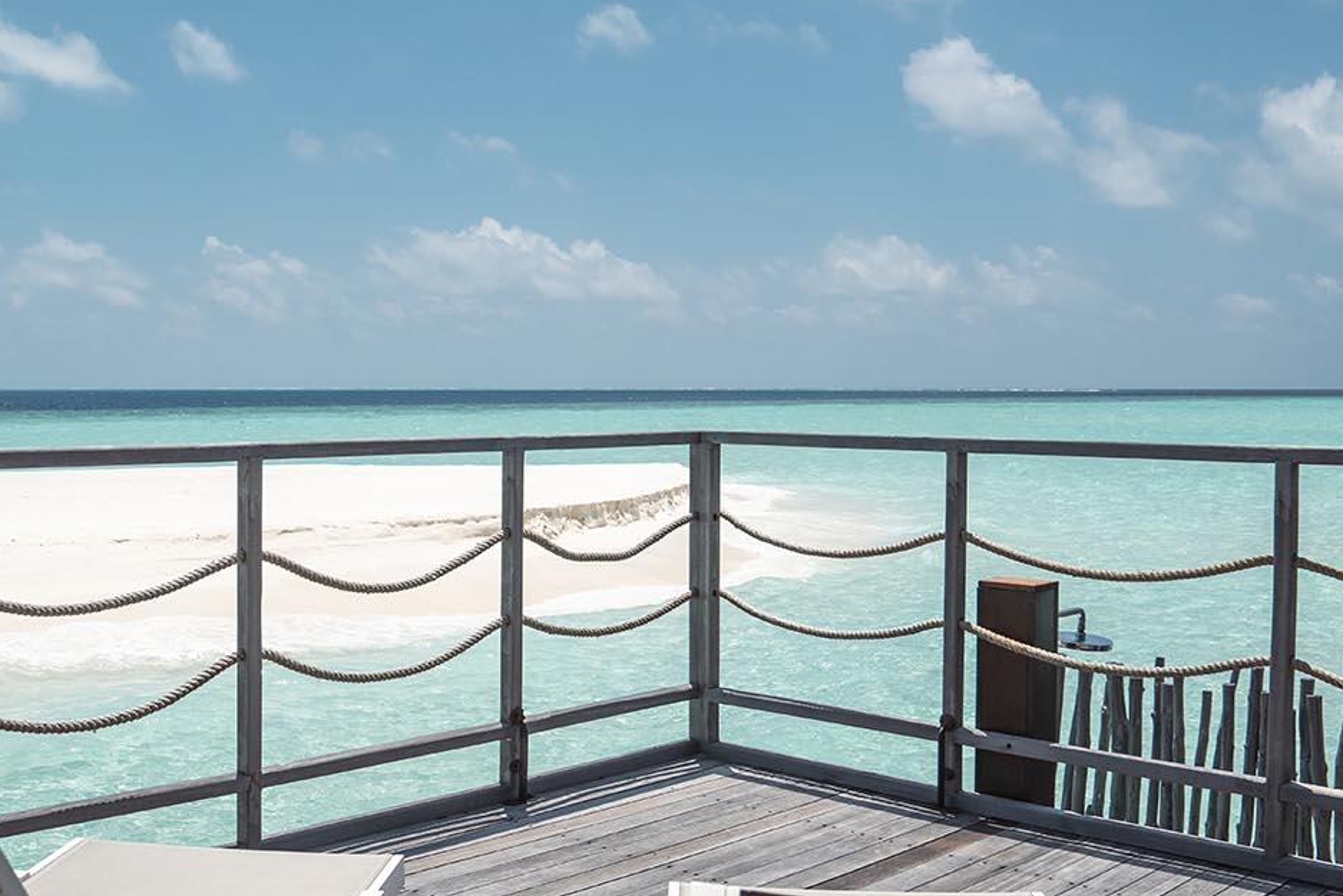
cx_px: 487
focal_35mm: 41
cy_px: 416
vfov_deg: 32.6
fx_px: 1530
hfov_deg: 46.9
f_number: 6.3
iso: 640
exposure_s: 1/5000
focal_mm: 24
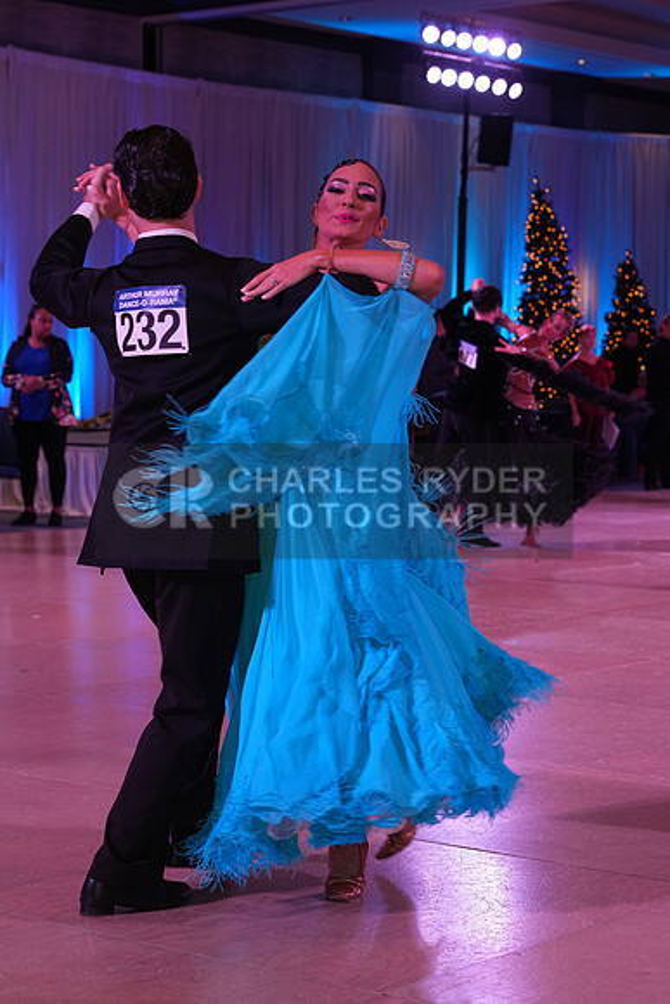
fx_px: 2232
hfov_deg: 17.1
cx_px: 335
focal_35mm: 80
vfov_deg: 25.4
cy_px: 502
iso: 2000
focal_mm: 80
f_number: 6.3
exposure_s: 1/250
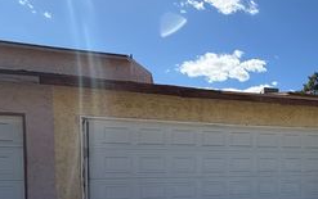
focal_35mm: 30
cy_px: 171
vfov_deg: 39.5
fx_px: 260
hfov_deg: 56.2
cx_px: 273
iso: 25
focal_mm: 2.22
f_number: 2.2
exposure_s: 1/901
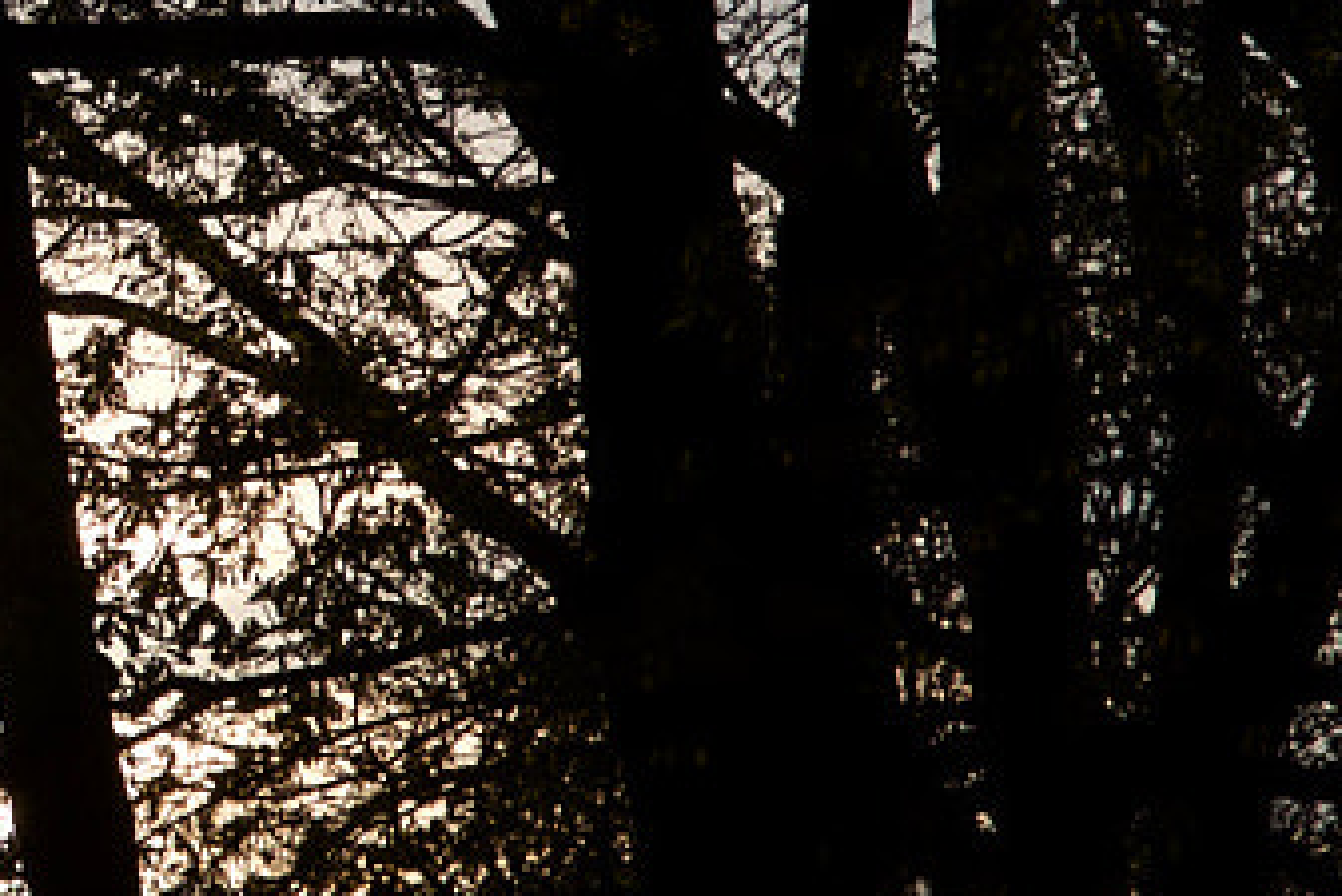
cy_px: -112
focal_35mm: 403
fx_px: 15029
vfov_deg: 3.4
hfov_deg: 5.1
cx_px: -685
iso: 250
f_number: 11
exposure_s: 1/500
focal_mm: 85
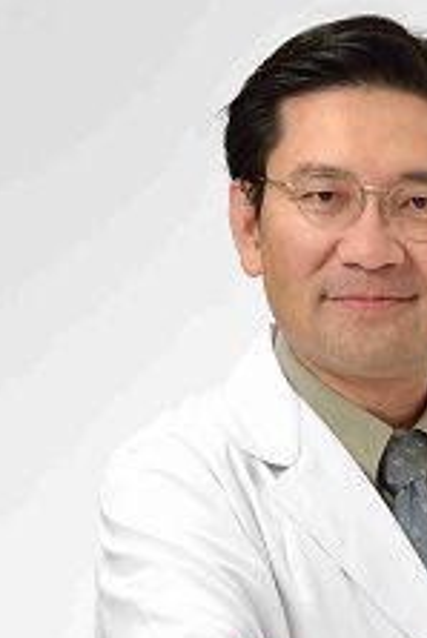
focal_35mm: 220
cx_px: 401
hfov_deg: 6.2
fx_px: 3908
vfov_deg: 9.3
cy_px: 681
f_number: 11
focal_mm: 95
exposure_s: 1/125
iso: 125
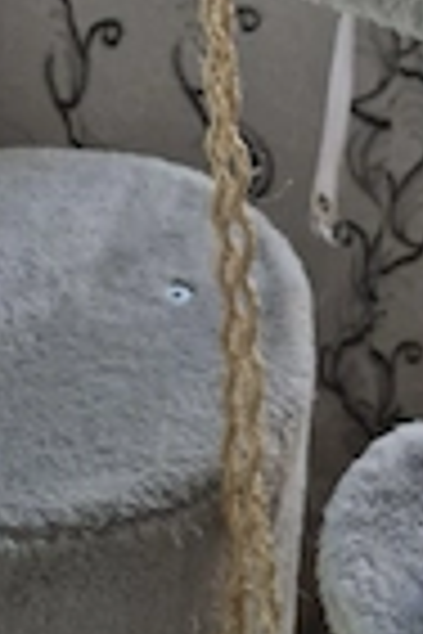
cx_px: 266
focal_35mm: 68
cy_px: -229
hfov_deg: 20.0
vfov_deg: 24.9
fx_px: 1198
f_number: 1.8
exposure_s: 1/182
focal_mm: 5.4
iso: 125
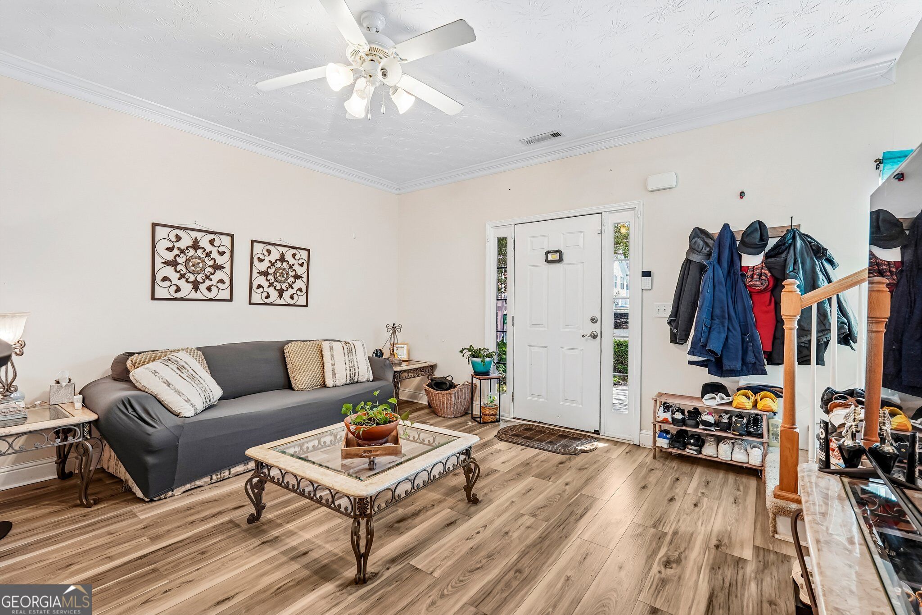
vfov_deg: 73.7
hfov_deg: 96.7
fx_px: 410
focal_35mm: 16
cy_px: 308
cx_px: 461
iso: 800
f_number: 8
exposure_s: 1/13
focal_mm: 16
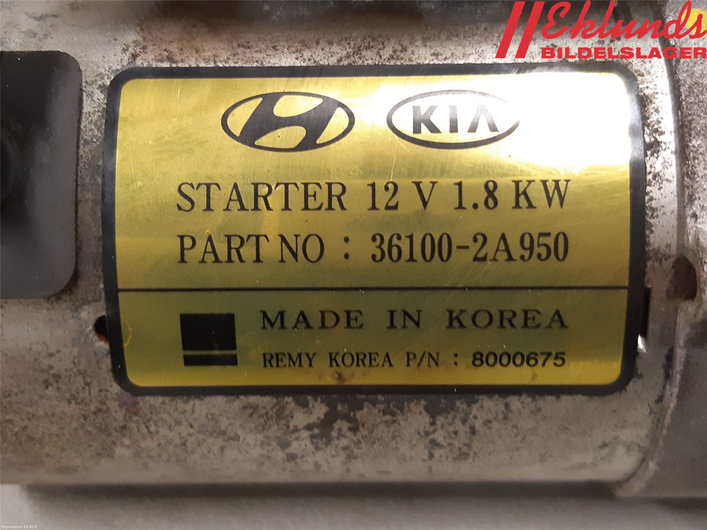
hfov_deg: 67.3
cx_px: 354
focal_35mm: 26
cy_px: 265
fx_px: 531
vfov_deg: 53.1
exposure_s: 1/33
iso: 200
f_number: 1.7
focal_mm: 3.93
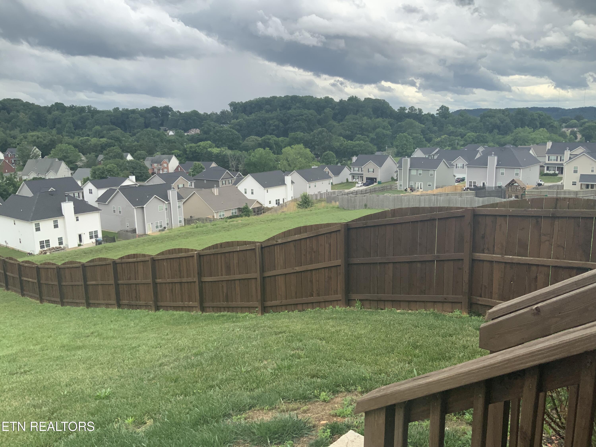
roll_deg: +1.3
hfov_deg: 61.7
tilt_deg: -9.4
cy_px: 224
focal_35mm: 29
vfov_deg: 48.2
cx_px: 298
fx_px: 499
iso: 16
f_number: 1.8
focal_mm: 3
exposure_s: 1/962
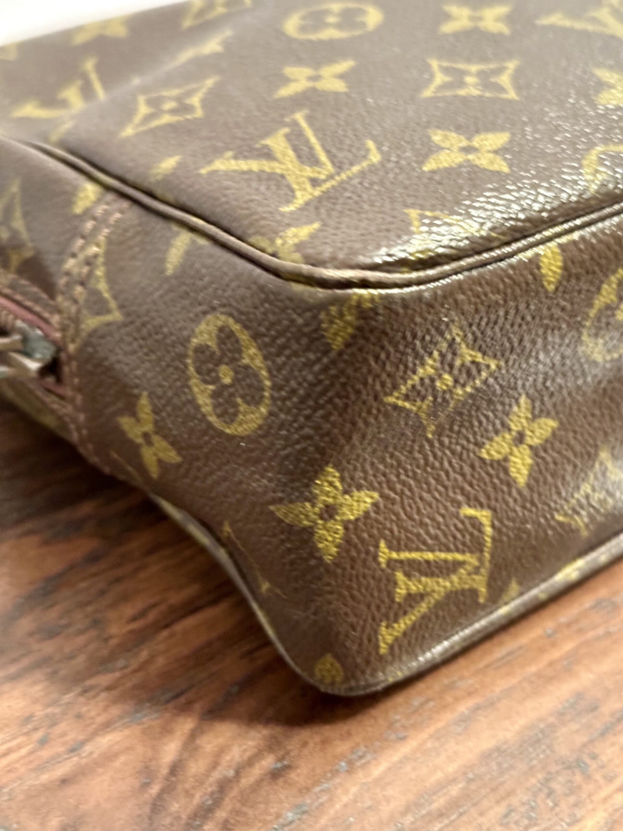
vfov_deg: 39.7
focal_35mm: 48
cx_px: 312
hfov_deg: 30.3
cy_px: 416
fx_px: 1152
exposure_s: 1/33
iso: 500
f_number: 1.78
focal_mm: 6.86
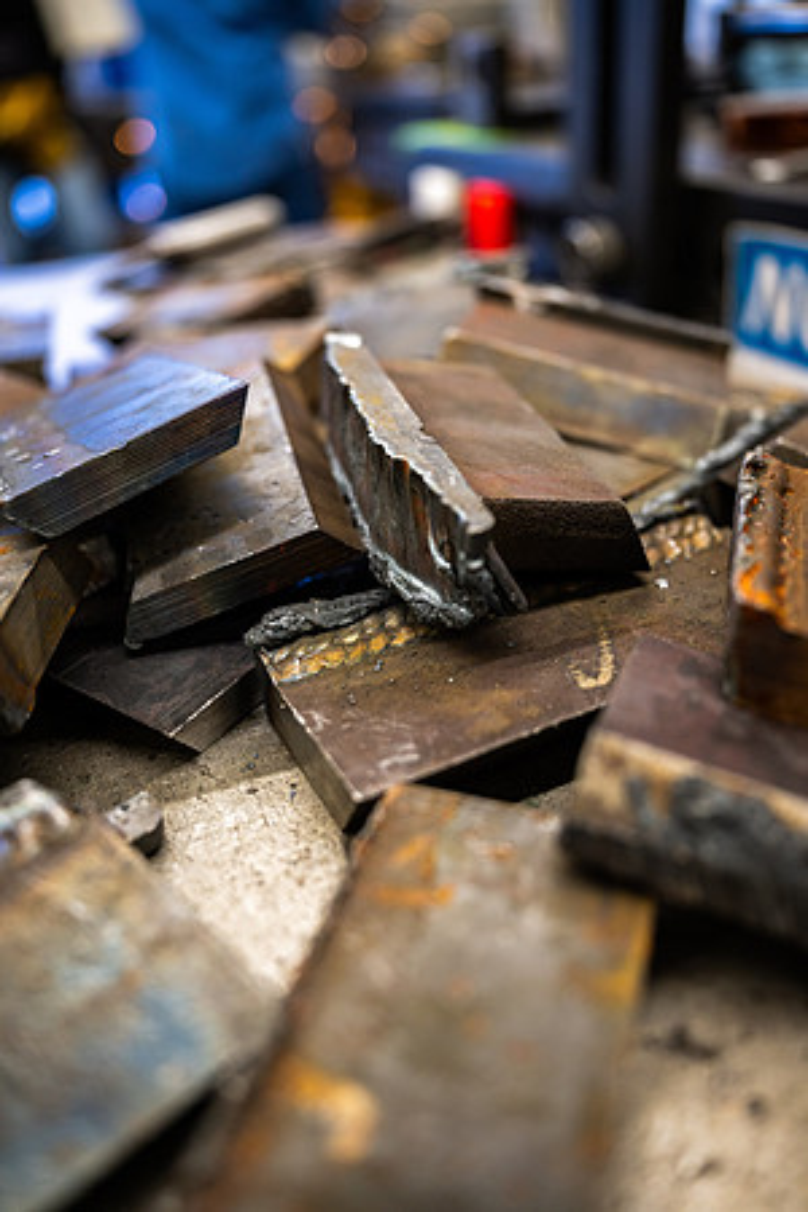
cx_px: 404
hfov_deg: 43.6
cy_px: 606
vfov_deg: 61.9
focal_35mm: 30
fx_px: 1010
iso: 320
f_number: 2.8
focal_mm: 30
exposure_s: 1/160
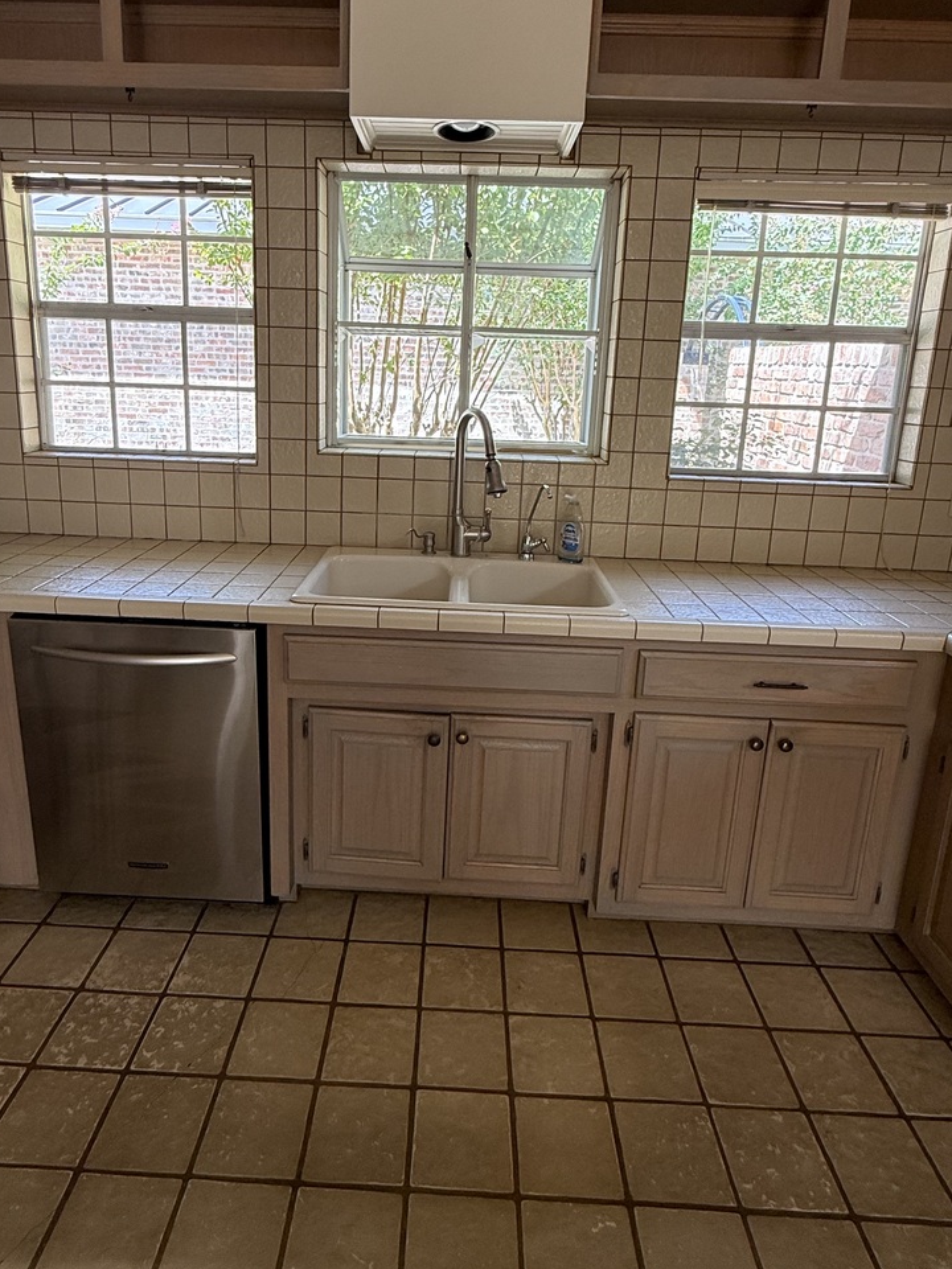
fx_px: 770
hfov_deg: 63.4
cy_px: 545
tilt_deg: -11.2
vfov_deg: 78.5
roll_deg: -2.1
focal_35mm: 21
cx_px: 442
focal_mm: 2.22
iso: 100
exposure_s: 1/99
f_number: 2.2
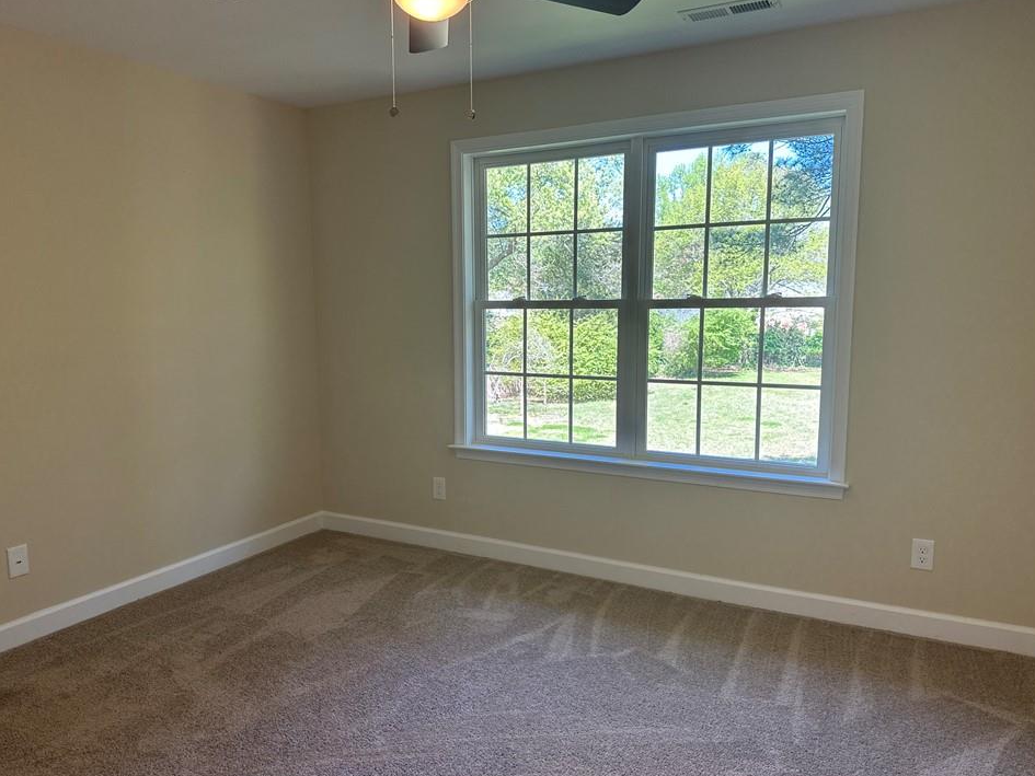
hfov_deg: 67.2
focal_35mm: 26
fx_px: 777
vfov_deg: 53.1
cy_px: 398
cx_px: 490
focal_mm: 6.86
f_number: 1.78
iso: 80
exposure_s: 1/169
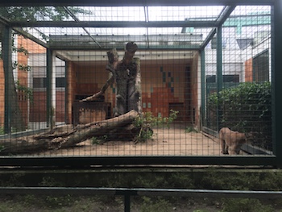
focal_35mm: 29
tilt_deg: +0.7
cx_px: 141
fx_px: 236
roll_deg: -0.9
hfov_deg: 61.6
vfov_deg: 48.3
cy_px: 106
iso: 32
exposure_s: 1/105
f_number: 2.2
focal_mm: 4.15
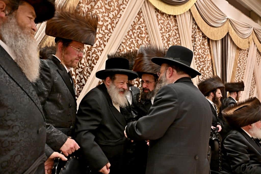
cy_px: 87
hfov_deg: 73.7
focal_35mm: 24
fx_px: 174
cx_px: 130
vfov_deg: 53.1
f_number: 4
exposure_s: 1/200
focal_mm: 24
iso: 1250
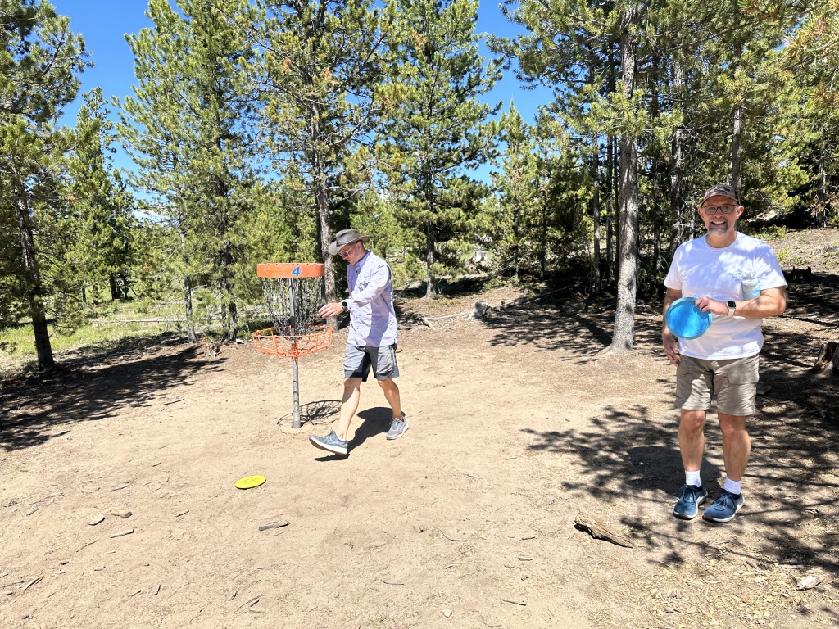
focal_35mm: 24
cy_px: 314
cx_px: 420
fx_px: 582
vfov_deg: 56.8
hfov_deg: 71.6
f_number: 1.78
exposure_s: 1/2809
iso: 80
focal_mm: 6.86
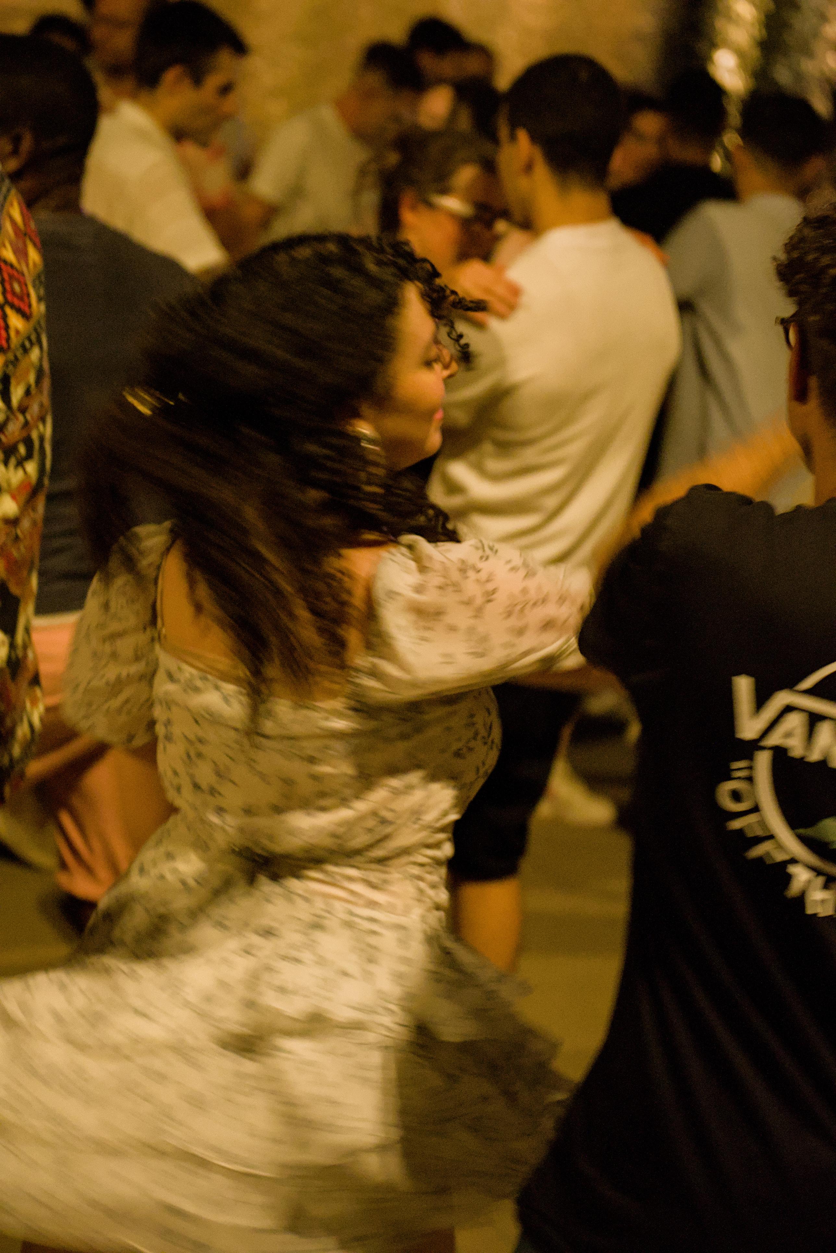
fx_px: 3866
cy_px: 626
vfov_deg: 18.4
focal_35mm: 111
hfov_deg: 12.3
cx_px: 418
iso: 12800
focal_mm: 74.1
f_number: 3.7
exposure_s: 1/60
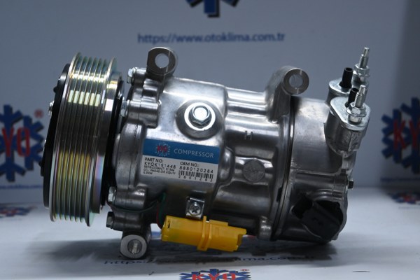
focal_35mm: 75
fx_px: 875
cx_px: 210
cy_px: 140
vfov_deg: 18.2
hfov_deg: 27.0
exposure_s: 1/80
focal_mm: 50
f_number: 6.3
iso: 1100
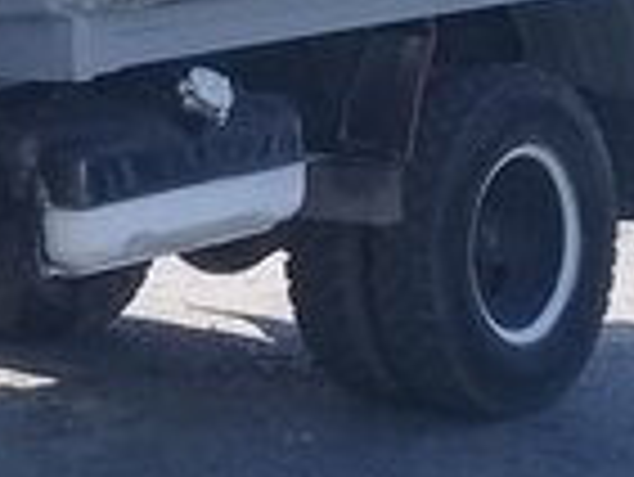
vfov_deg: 10.1
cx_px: 9
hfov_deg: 13.4
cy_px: -83
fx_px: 2658
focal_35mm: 145
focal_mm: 3.3
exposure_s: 1/614
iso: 50
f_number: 2.2
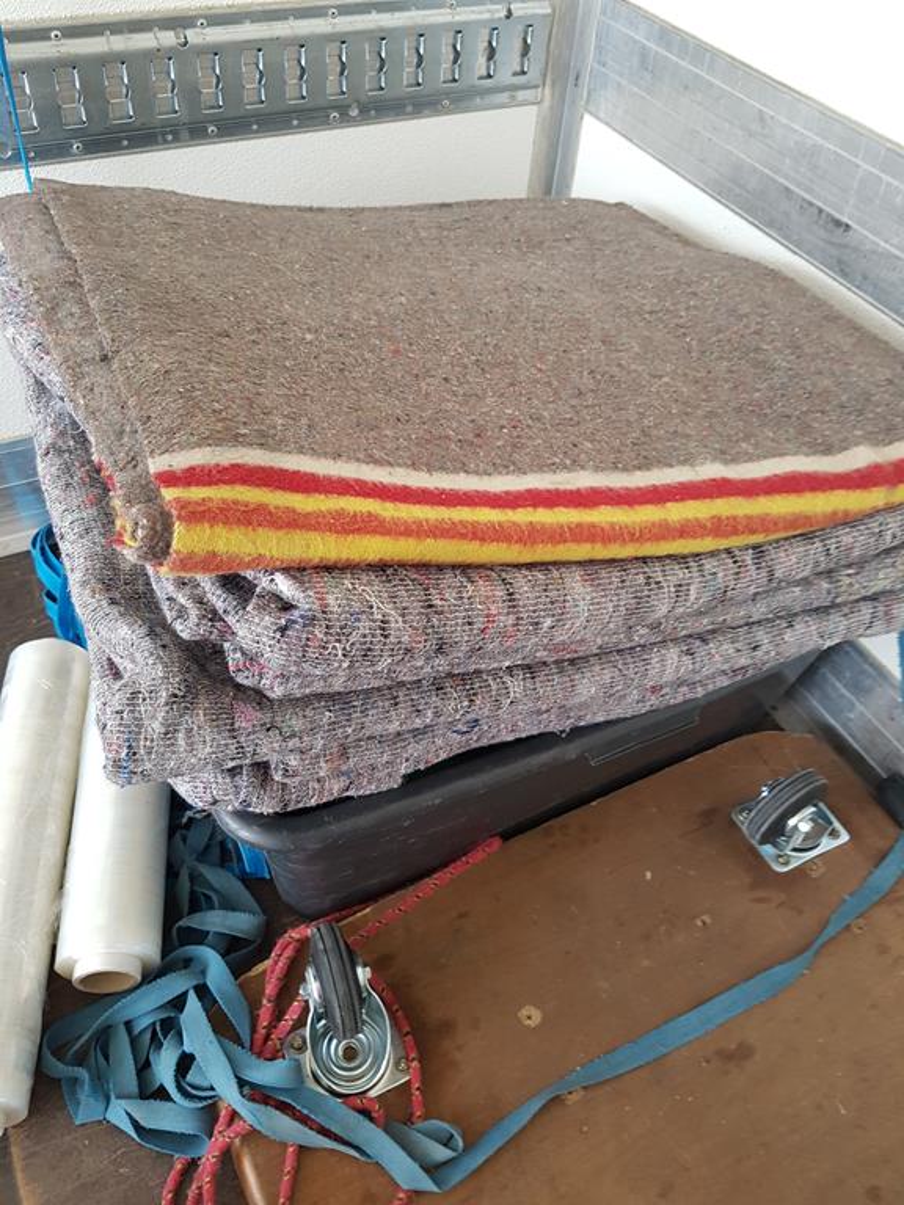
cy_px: 602
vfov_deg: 67.3
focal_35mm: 26
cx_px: 452
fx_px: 905
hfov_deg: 53.1
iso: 80
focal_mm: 4.2
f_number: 1.7
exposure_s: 1/100
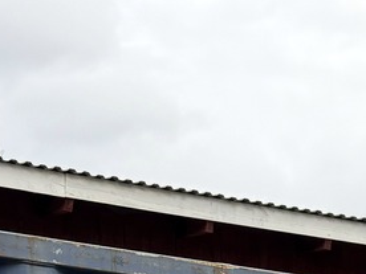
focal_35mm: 139
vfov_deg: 9.0
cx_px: 240
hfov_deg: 14.2
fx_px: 1470
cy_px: 764
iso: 100
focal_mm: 6.76
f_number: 1.78
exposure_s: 1/683
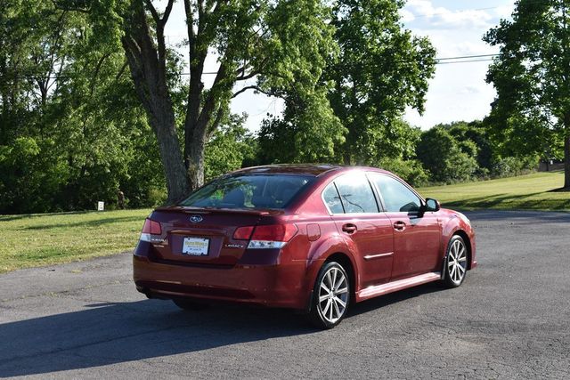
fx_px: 903
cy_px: 190
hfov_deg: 35.0
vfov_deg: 23.8
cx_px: 285
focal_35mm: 57
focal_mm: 38
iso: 125
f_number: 8
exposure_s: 1/250
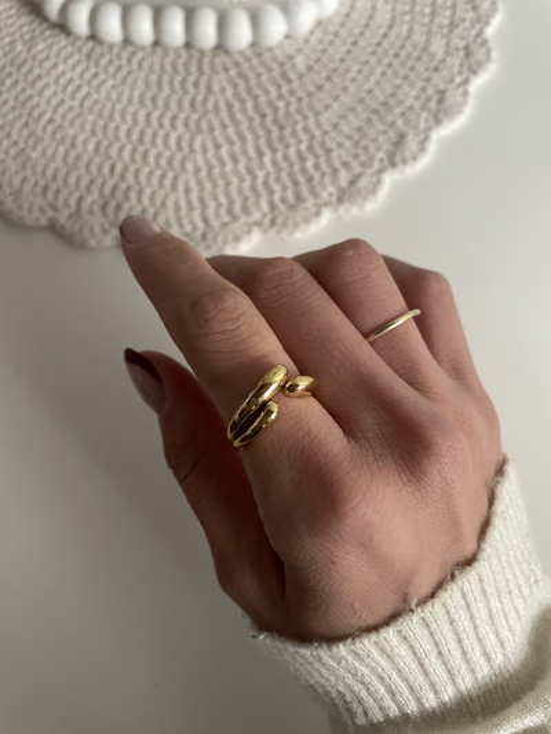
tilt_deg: -73.6
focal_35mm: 26
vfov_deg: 67.3
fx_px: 552
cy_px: 367
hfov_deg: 53.1
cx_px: 276
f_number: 1.6
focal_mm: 4.2
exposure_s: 1/60
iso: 400
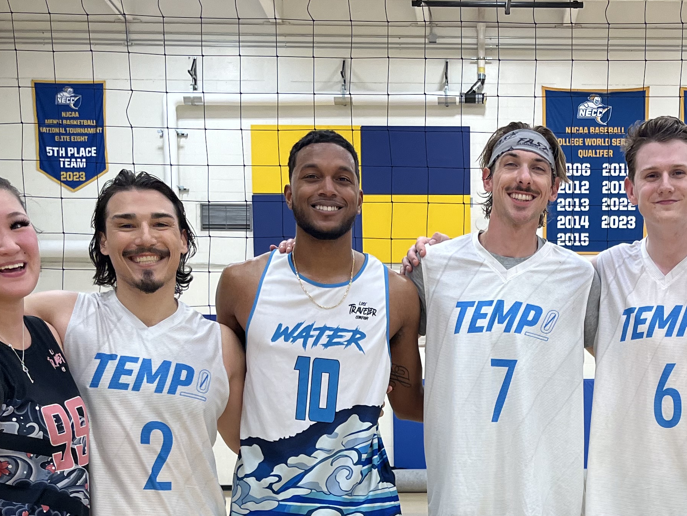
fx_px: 1151
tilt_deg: -5.5
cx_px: 513
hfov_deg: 32.6
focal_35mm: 58
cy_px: 541
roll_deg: -0.9
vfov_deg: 23.9
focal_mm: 5.1
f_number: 1.6
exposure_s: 1/120
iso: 125
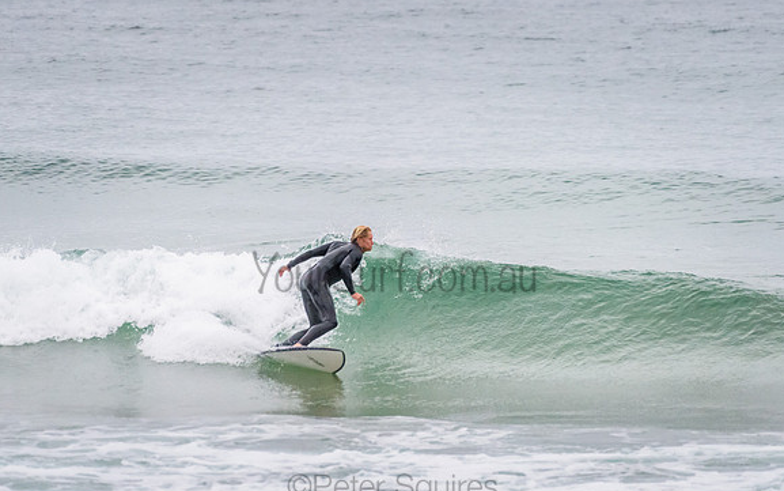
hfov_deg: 3.3
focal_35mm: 628
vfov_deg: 2.1
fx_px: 13422
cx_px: 395
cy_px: 201
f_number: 5.6
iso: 1800
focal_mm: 500
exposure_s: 1/800
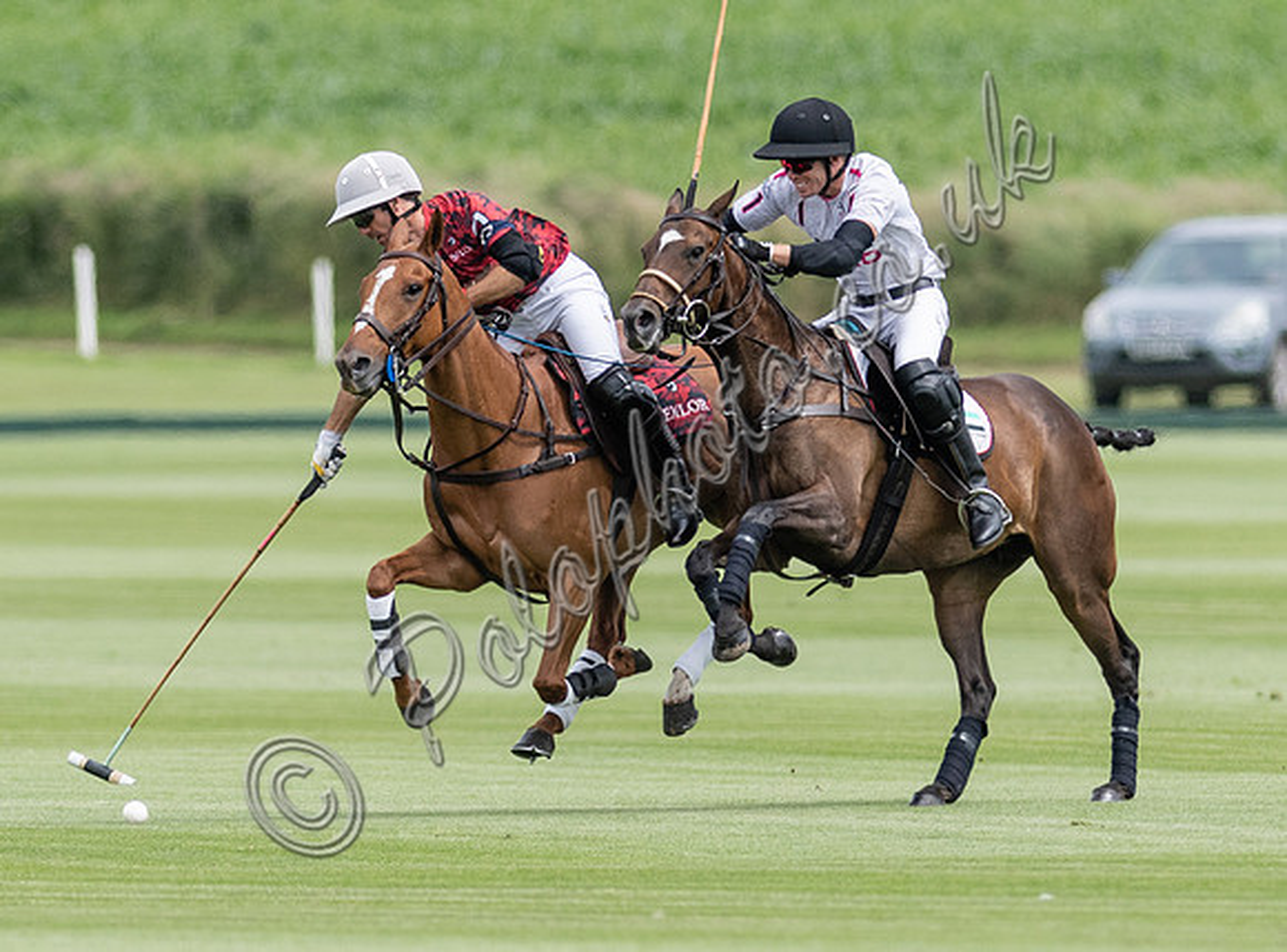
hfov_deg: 2.1
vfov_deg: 1.5
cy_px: 539
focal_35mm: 953
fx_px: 35274
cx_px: 927
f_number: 2.8
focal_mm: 300
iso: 250
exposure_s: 1/4000
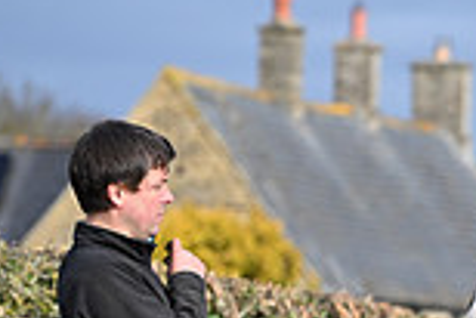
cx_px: 825
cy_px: 406
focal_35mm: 508
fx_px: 6723
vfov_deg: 2.7
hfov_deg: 4.0
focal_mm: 135
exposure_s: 1/1000
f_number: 4
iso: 320
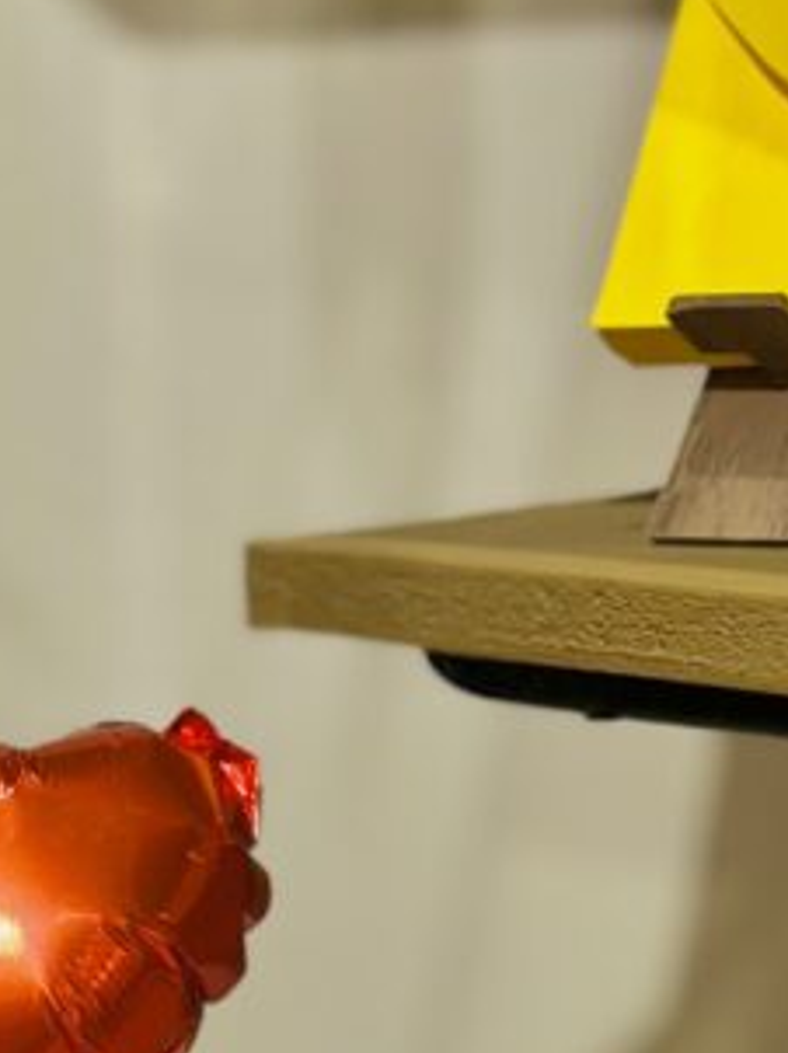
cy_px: 1709
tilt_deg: -19.0
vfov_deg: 11.5
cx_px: -42
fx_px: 4954
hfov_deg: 9.0
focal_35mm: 163
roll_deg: +1.8
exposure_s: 1/60
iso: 100
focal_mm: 6.86
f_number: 1.78
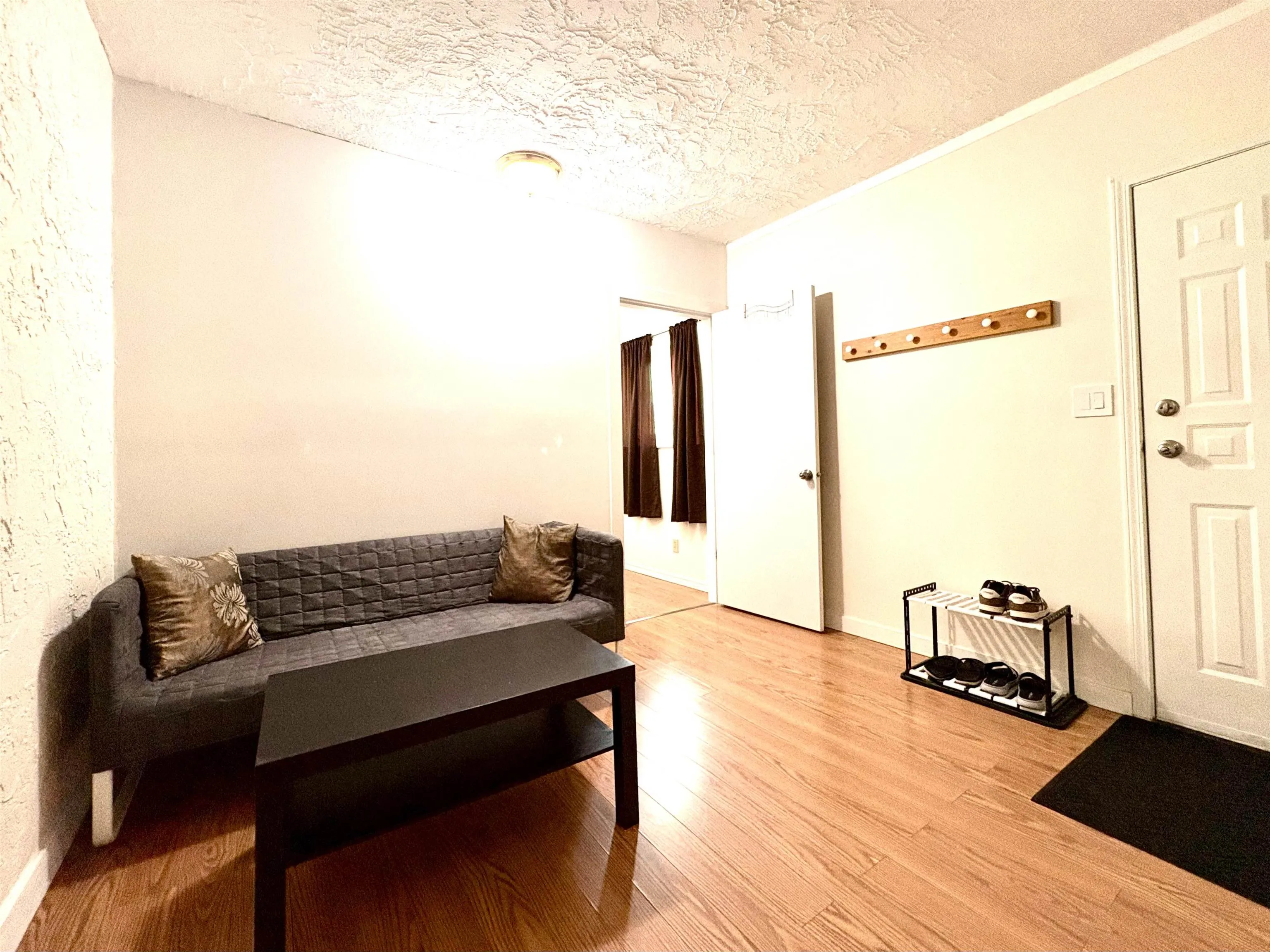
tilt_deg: -1.5
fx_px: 514
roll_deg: +1.9
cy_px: 476
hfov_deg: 102.1
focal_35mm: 14
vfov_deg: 85.7
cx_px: 635
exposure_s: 1/60
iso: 400
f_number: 2.2
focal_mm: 2.22
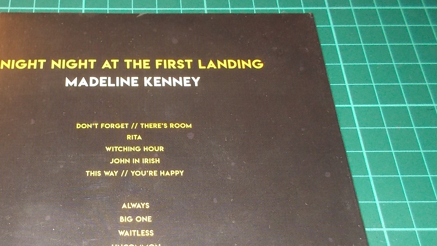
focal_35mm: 44
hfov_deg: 45.6
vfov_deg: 26.7
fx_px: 510
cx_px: 139
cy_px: 188
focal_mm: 4.1
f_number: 3.3
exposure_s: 1/30
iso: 200
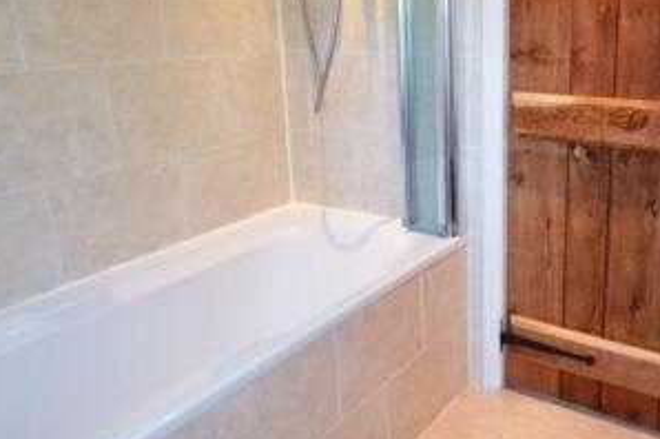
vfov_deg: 39.8
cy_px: 186
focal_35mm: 33
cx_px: 503
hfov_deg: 54.3
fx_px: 604
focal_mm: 10
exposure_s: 1/60
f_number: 4
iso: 400
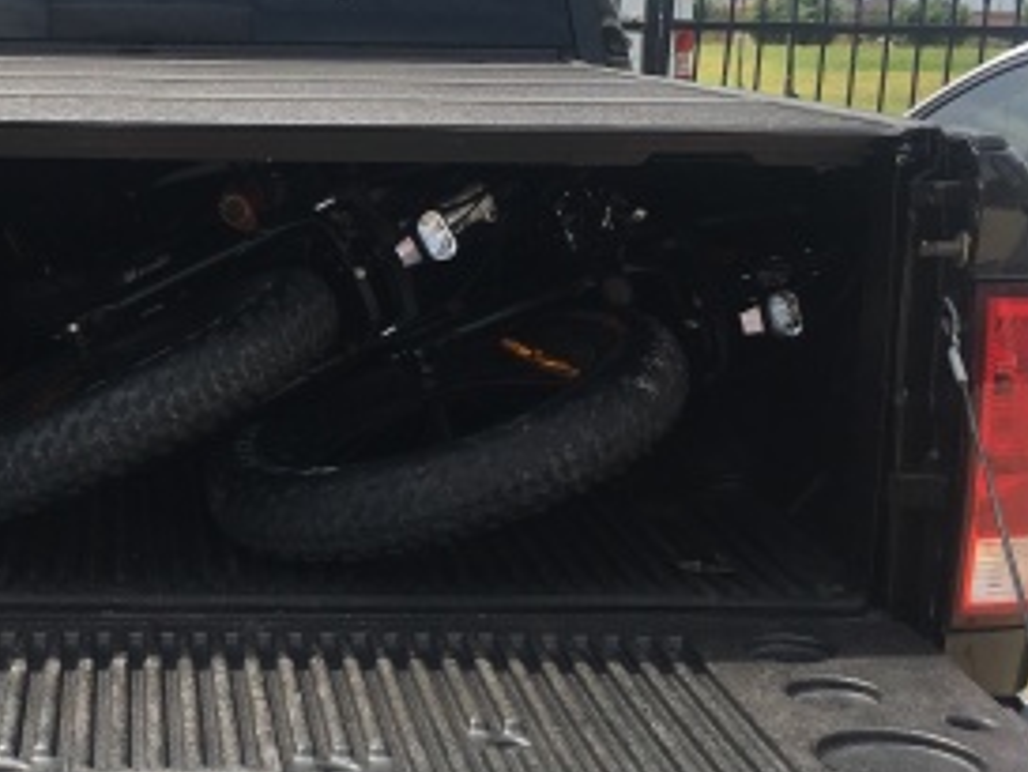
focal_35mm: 68
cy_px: 343
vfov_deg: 21.6
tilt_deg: -9.5
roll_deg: -0.9
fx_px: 2020
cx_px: 211
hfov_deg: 28.0
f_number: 2.2
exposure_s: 1/1326
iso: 25
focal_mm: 4.15
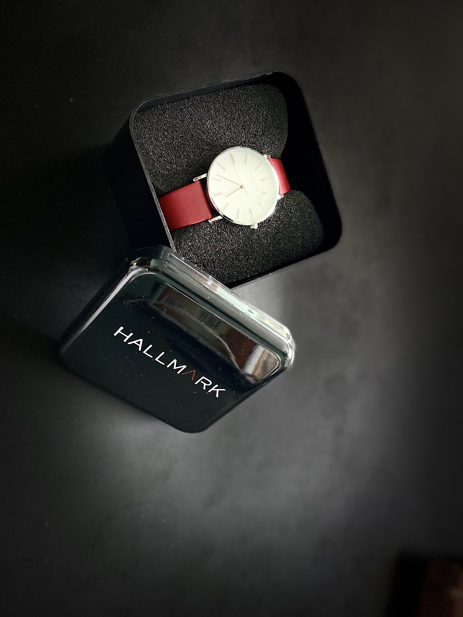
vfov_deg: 55.3
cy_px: 338
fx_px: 588
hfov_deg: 42.9
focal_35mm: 33
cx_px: 242
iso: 320
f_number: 1.8
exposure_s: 1/60
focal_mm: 4.25
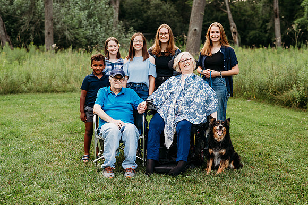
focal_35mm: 58
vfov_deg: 23.4
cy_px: 102
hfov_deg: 34.5
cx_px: 154
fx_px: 496
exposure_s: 1/320
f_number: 2.8
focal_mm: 58
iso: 400
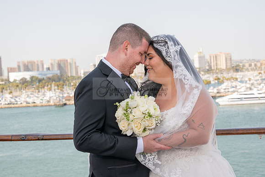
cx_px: 132
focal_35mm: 70
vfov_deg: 19.5
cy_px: 88
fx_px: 515
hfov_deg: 28.8
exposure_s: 1/200
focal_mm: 70
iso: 200
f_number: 9
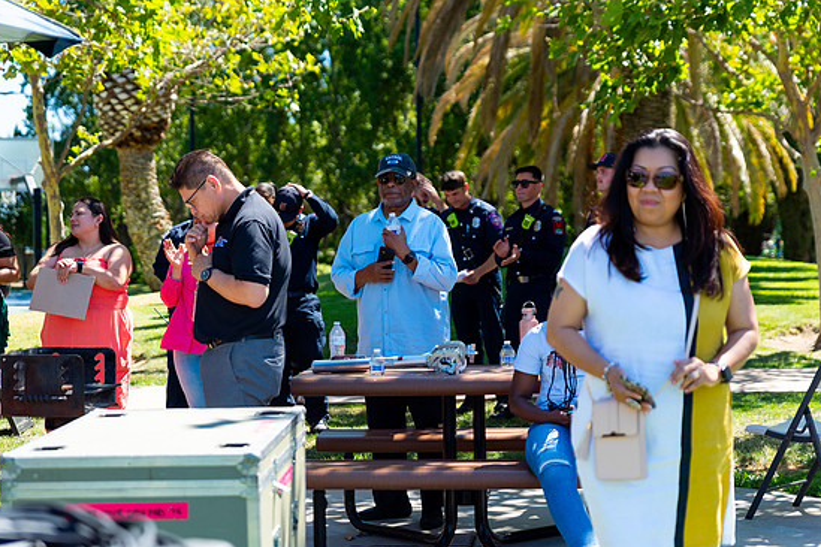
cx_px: 392
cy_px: 264
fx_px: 1687
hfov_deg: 27.3
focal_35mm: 74
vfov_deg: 18.4
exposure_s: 1/4000
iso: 125
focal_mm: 70
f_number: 2.8
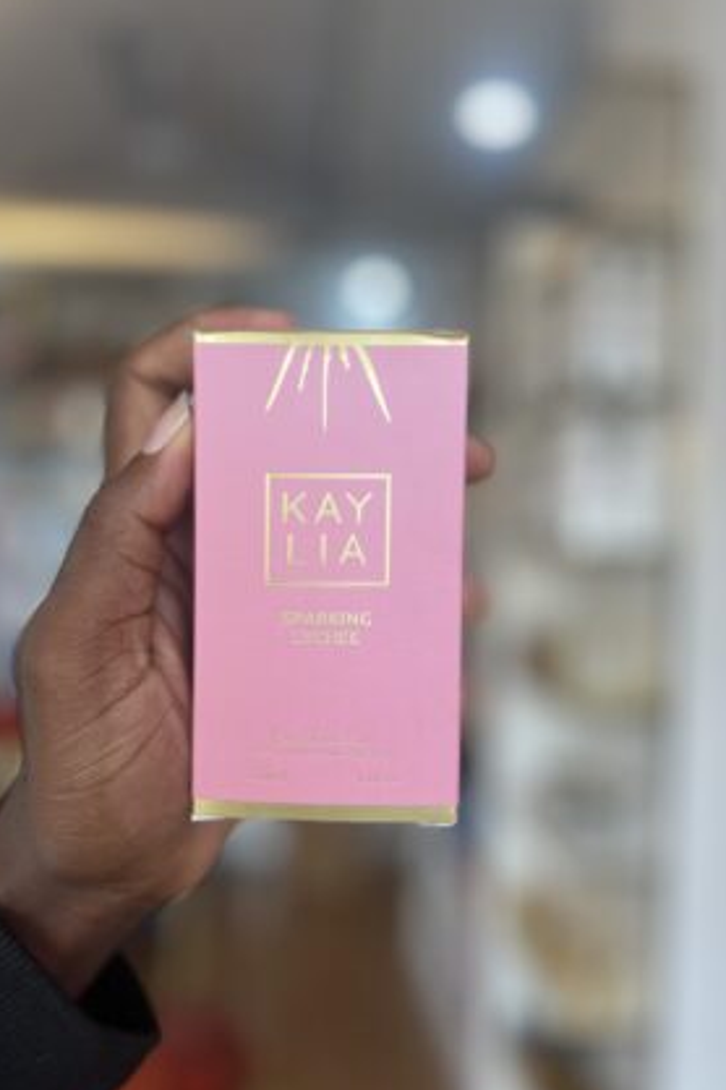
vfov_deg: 65.5
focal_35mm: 28
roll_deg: -2.1
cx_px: 313
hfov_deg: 46.3
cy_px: 550
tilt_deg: +1.0
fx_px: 847
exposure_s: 1/100
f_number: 1.5
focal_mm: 5.7
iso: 50
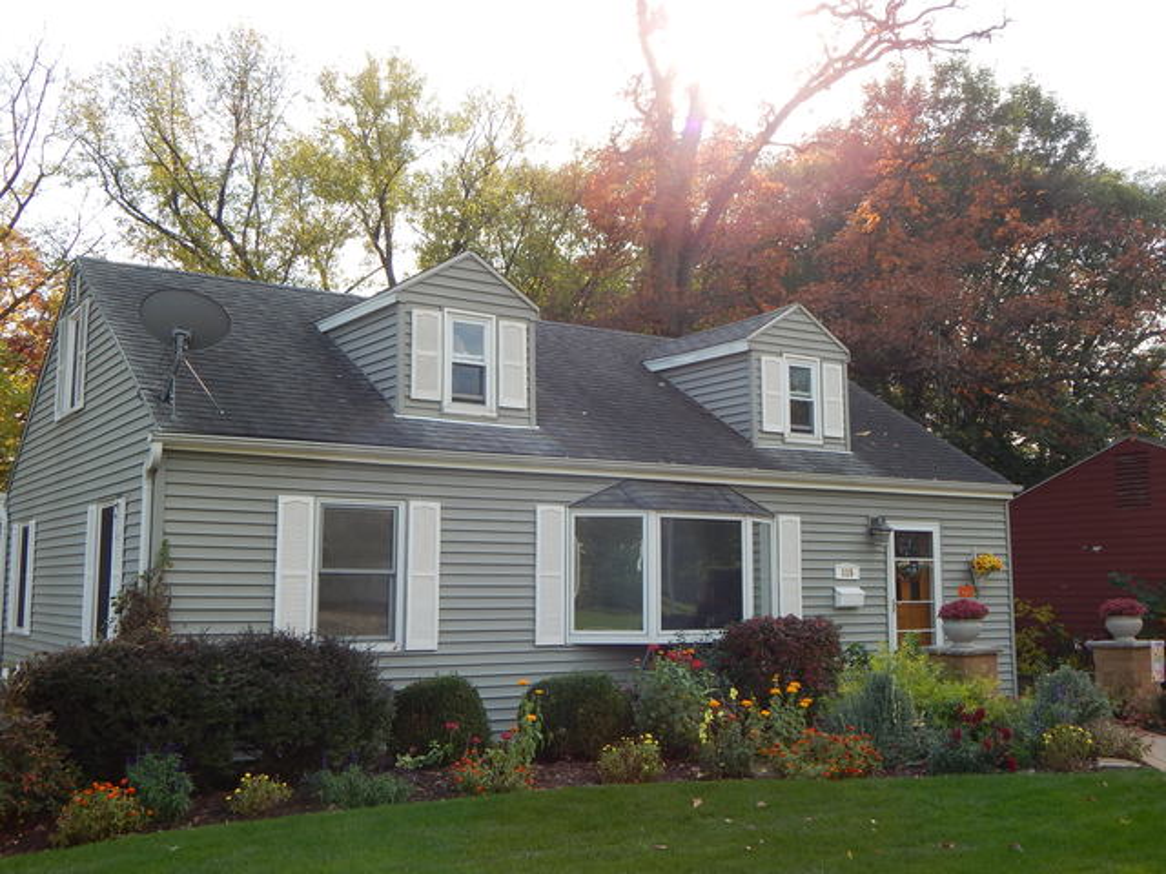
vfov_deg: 37.7
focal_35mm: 38
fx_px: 1280
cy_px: 437
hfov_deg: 49.0
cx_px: 583
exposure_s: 1/400
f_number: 3.4
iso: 125
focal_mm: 6.8
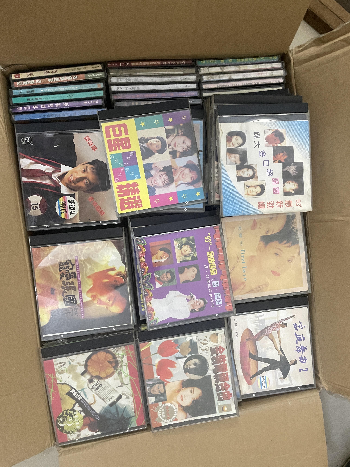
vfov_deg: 67.3
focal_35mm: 26
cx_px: 175
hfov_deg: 53.1
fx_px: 351
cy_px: 234
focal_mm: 4.2
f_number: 1.6
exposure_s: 1/33
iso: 400
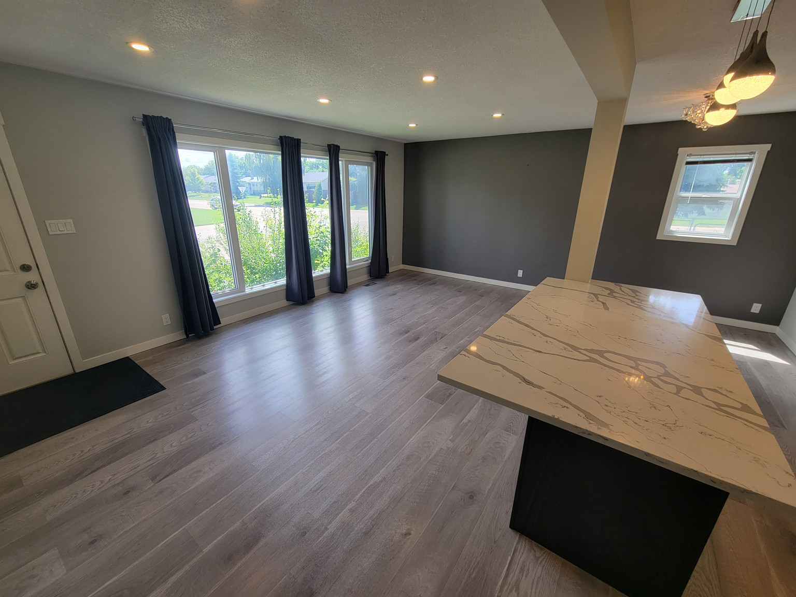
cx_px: 398
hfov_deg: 106.2
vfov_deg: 89.9
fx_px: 299
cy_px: 298
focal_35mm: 13
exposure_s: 1/120
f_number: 2.2
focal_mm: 2.2
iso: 50
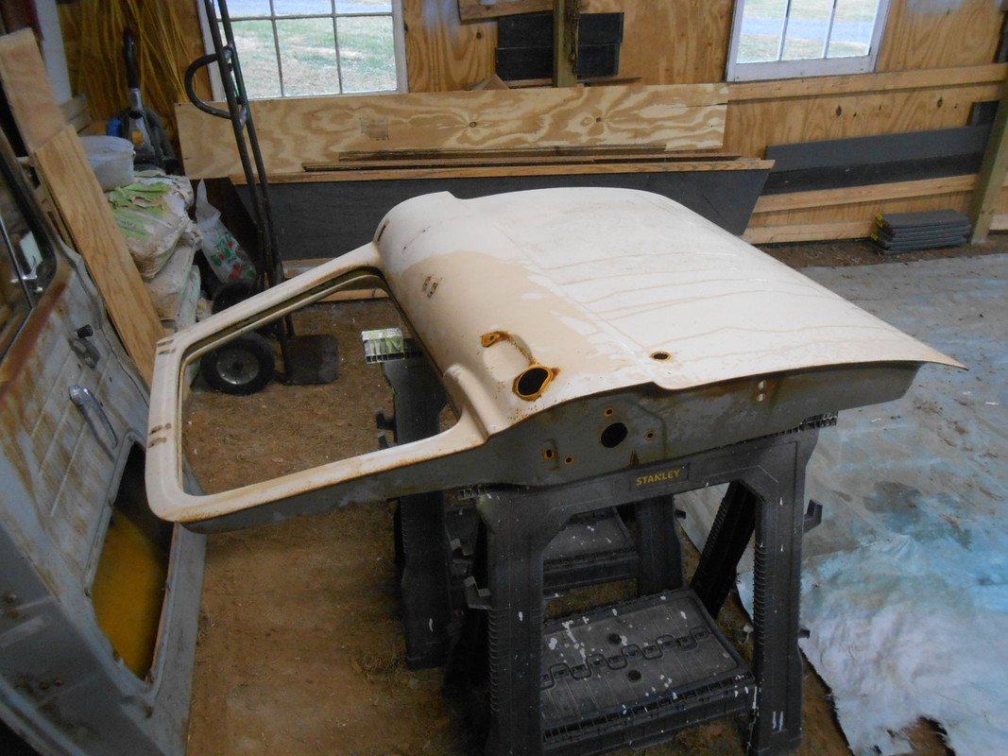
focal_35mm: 26
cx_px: 504
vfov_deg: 53.1
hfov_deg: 67.3
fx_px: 757
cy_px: 378
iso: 400
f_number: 3.5
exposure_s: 1/25
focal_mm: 4.6
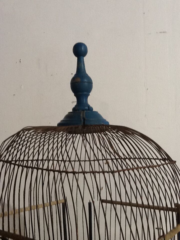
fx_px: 305
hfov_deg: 32.9
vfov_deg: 42.9
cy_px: 120
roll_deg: +0.4
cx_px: 90
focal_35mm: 44
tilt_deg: +5.9
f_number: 2.4
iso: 80
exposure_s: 1/33
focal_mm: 2.03
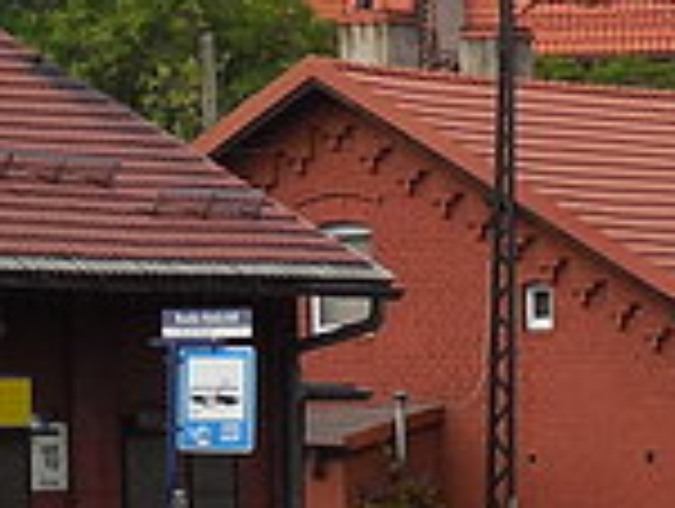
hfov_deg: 6.1
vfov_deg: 4.6
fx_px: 6308
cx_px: 562
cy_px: -119
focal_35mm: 323
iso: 125
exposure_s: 1/320
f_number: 4.2
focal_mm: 9.8
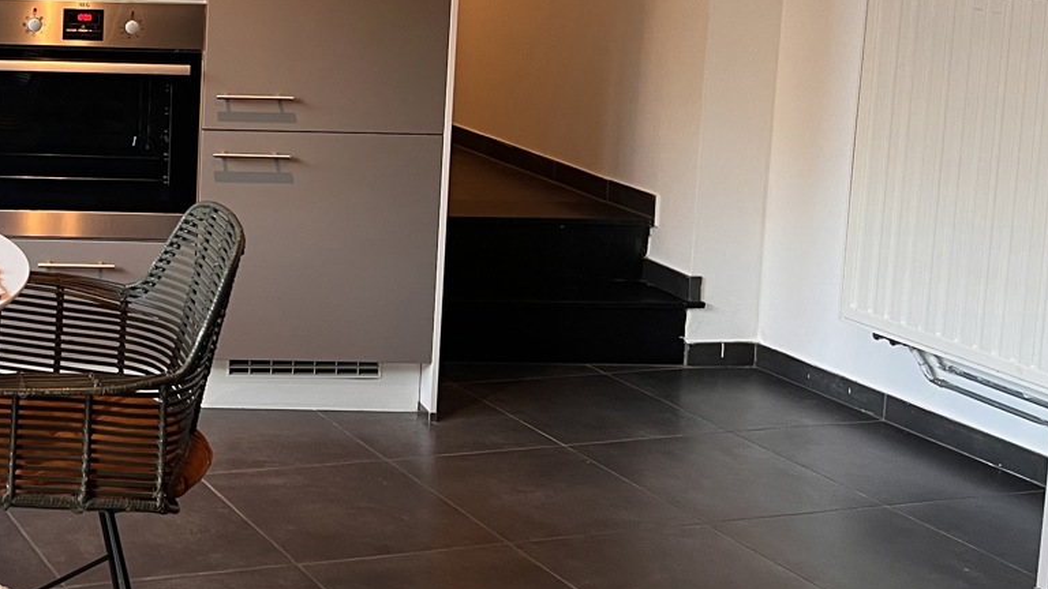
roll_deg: -2.1
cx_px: -5
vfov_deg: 19.8
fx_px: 1640
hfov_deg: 32.5
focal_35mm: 59
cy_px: 5
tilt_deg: -5.3
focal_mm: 5.7
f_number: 1.5
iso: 100
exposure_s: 1/50
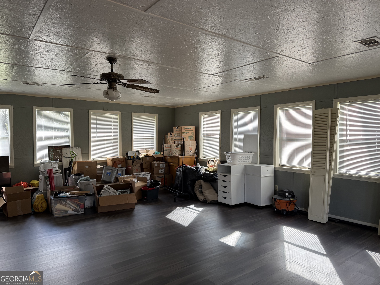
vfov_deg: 56.8
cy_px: 142
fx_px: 263
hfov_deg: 71.6
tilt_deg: -0.1
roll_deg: -0.4
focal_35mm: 24
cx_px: 190
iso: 100
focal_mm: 6.76
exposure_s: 1/241
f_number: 1.78
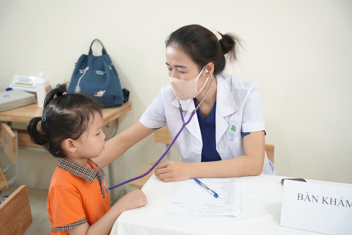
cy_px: 118
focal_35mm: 42
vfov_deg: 31.6
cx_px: 176
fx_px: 415
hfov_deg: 46.0
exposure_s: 1/125
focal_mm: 42.4
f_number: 3.5
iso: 2000
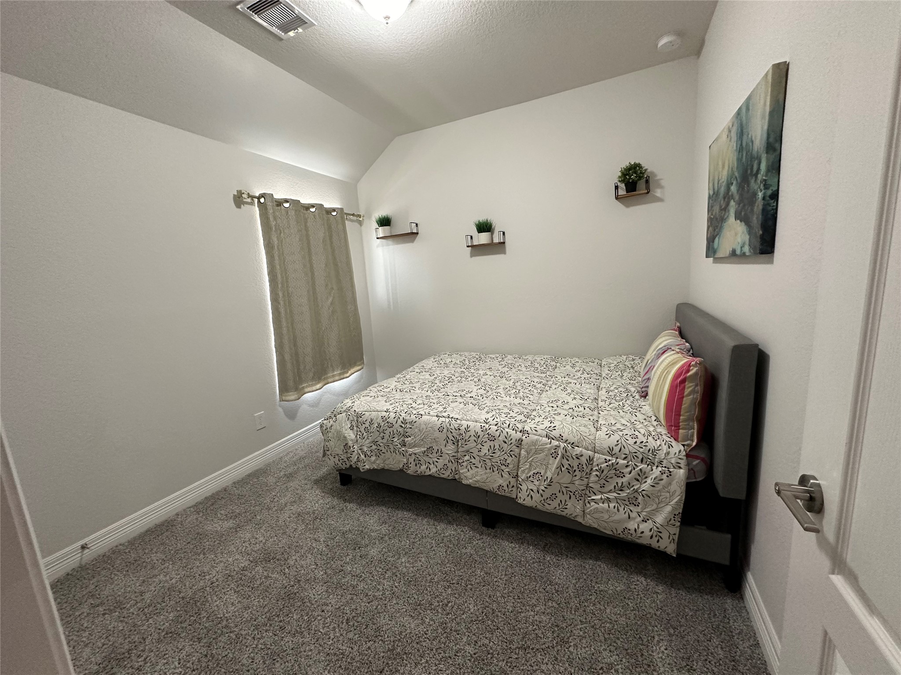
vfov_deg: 85.7
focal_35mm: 14
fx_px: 364
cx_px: 450
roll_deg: +3.9
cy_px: 338
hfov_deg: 102.1
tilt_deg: -9.6
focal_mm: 2.22
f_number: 2.2
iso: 250
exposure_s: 1/60
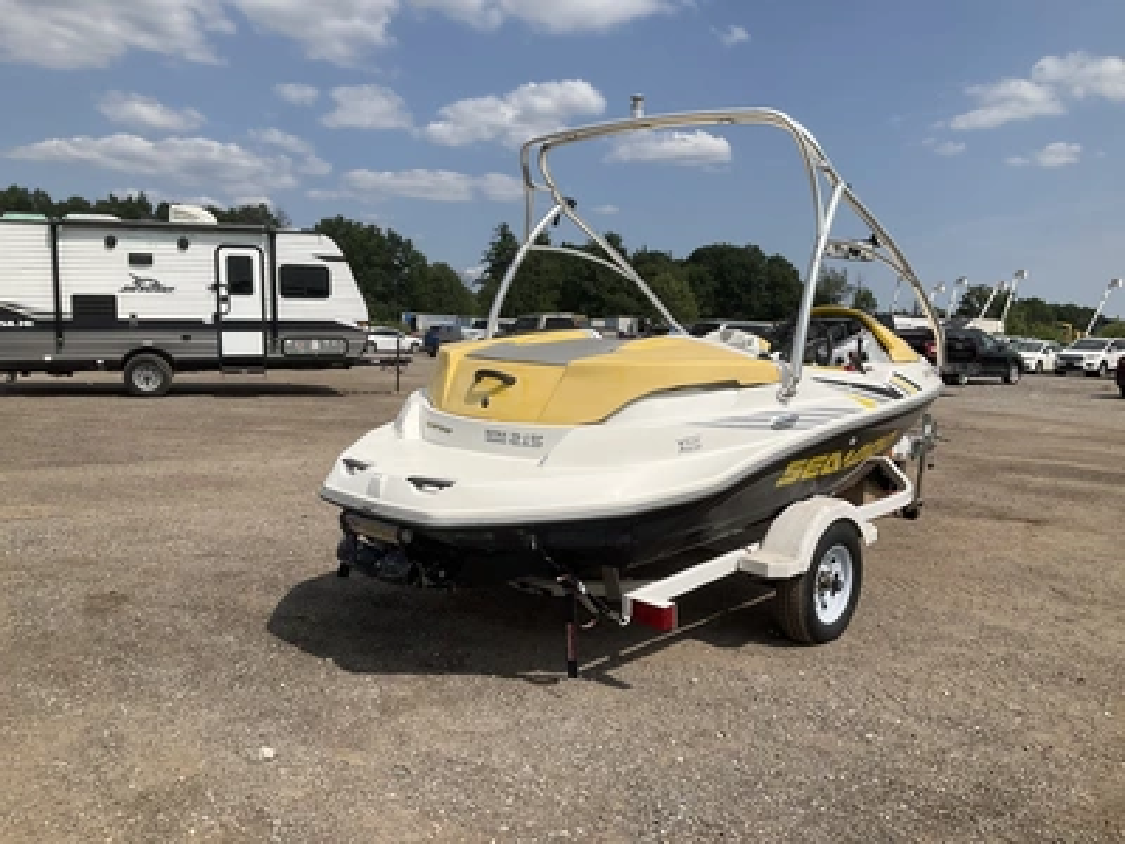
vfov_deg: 48.2
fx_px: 942
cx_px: 562
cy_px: 422
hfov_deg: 61.7
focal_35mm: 29
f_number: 1.8
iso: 25
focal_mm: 3
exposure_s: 1/4065
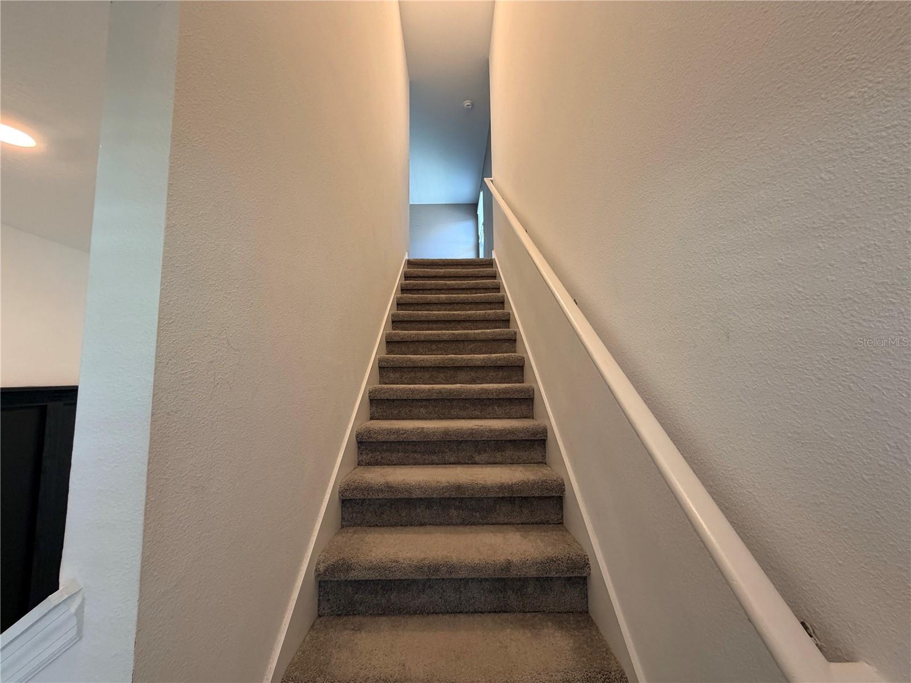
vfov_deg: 85.7
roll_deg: +1.2
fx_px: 368
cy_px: 342
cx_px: 456
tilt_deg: +6.5
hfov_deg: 102.1
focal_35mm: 14
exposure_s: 1/60
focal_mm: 2.22
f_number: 2.2
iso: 250
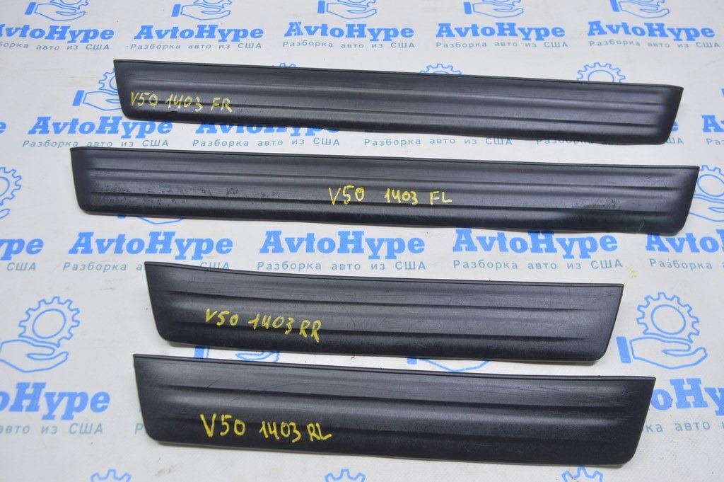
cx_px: 362
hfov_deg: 57.3
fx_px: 663
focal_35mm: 33
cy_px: 241
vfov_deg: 39.9
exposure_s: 1/20
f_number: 5.6
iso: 400
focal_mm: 22
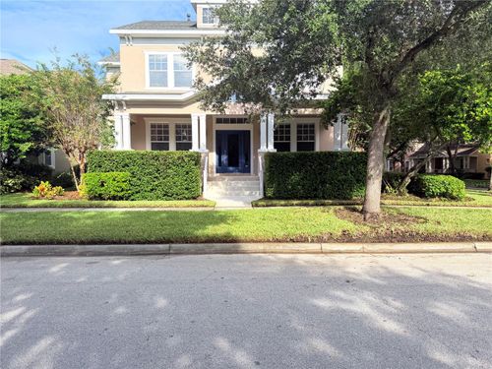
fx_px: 341
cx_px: 246
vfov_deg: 56.8
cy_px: 184
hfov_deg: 71.6
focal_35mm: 24
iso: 80
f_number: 1.78
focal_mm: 6.76
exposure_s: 1/2611
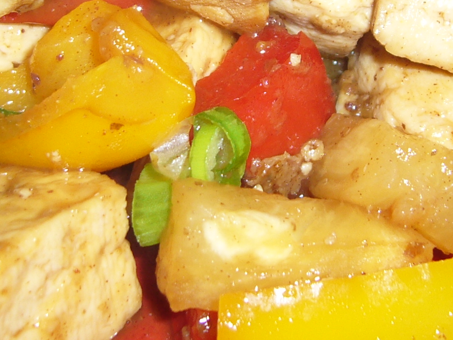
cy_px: 20
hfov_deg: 19.2
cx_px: 192
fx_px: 1335
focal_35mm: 102
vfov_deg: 14.3
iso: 80
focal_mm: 5.8
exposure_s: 1/30
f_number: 2.8
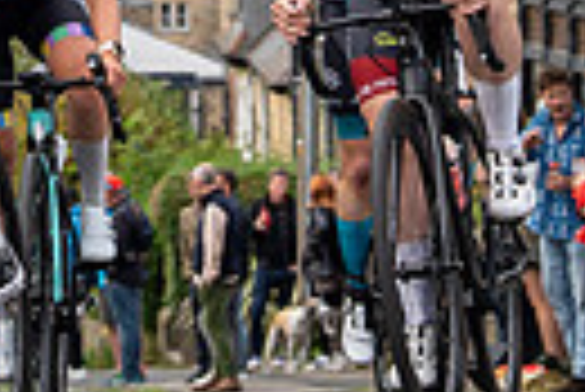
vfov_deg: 3.9
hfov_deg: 6.0
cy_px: -636
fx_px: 5612
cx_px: 44
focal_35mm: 345
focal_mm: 56
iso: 500
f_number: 4
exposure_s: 1/500
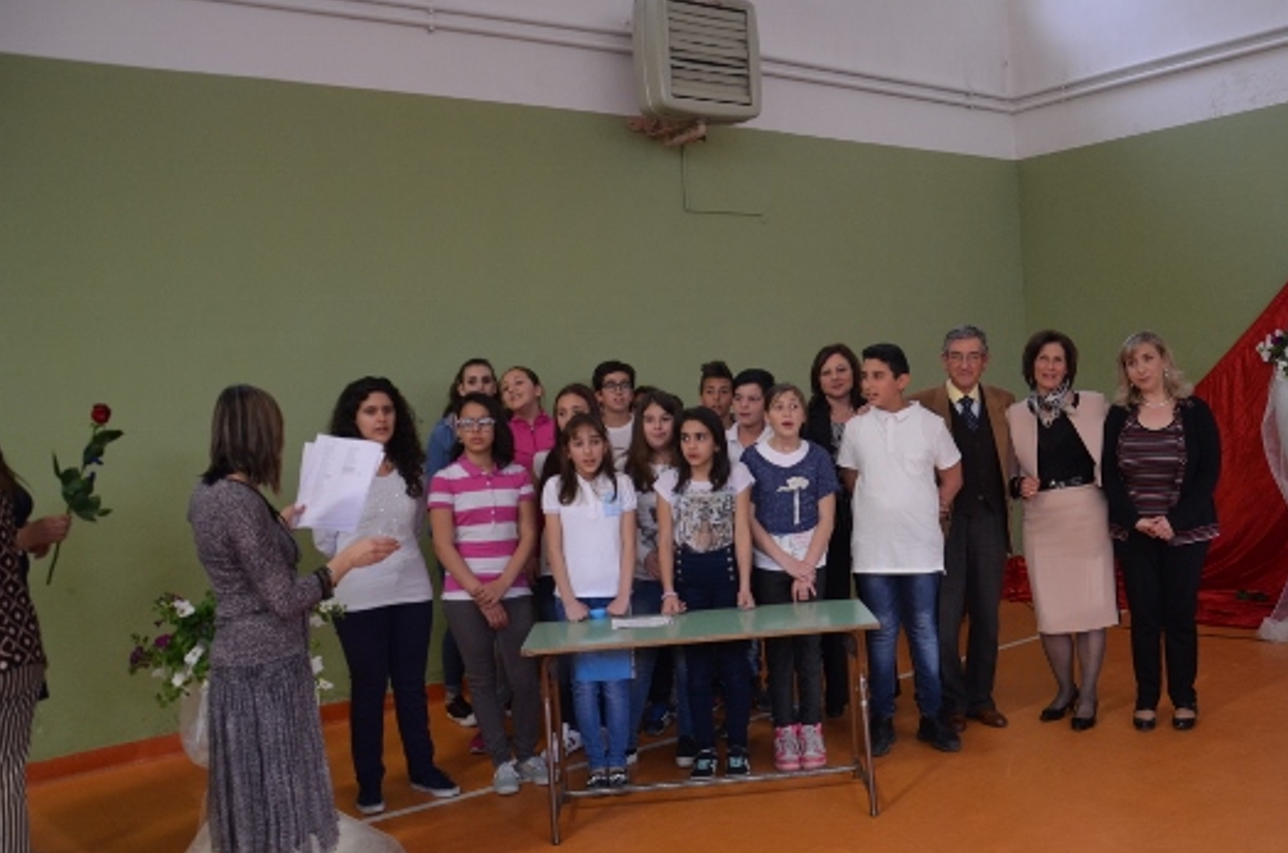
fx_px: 1178
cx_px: 772
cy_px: 413
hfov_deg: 56.9
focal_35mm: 33
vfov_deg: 39.8
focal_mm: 18
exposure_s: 1/50
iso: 800
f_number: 3.5
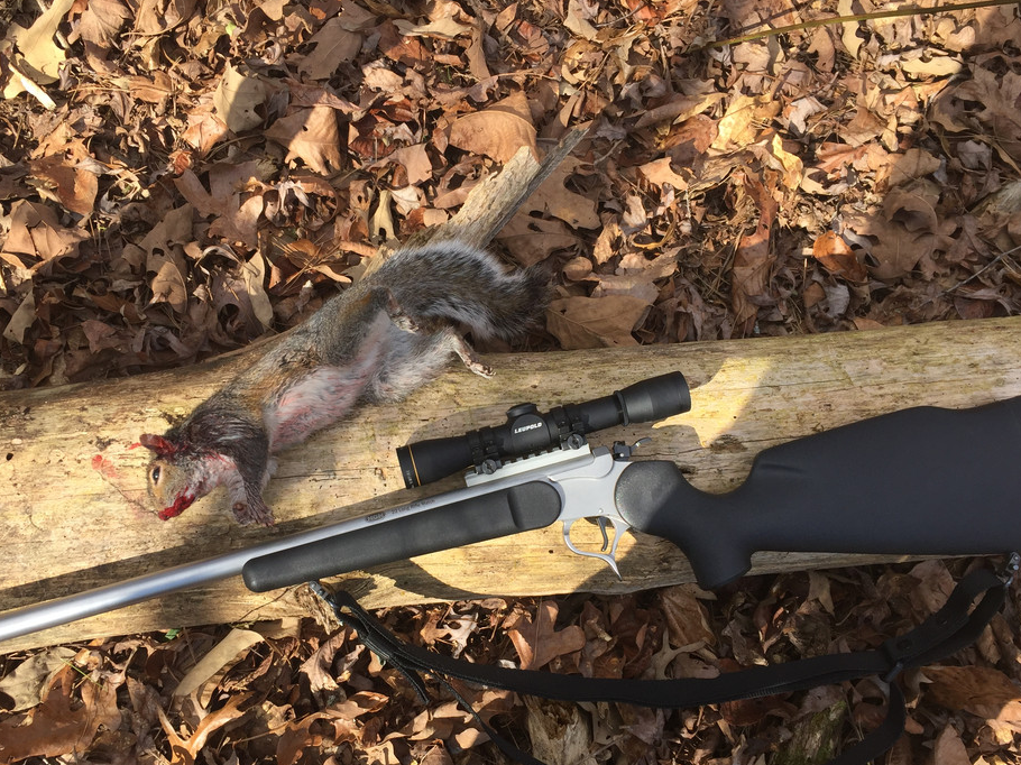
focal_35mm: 34
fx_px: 1003
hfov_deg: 53.9
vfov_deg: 41.7
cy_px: 432
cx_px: 477
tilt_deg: -72.7
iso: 32
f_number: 2.2
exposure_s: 1/460
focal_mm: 4.15
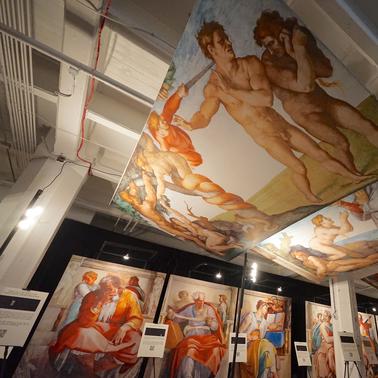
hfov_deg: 67.1
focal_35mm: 21
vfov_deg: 72.1
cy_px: 194
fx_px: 259
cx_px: 288
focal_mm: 16
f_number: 4
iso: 5000
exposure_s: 1/160
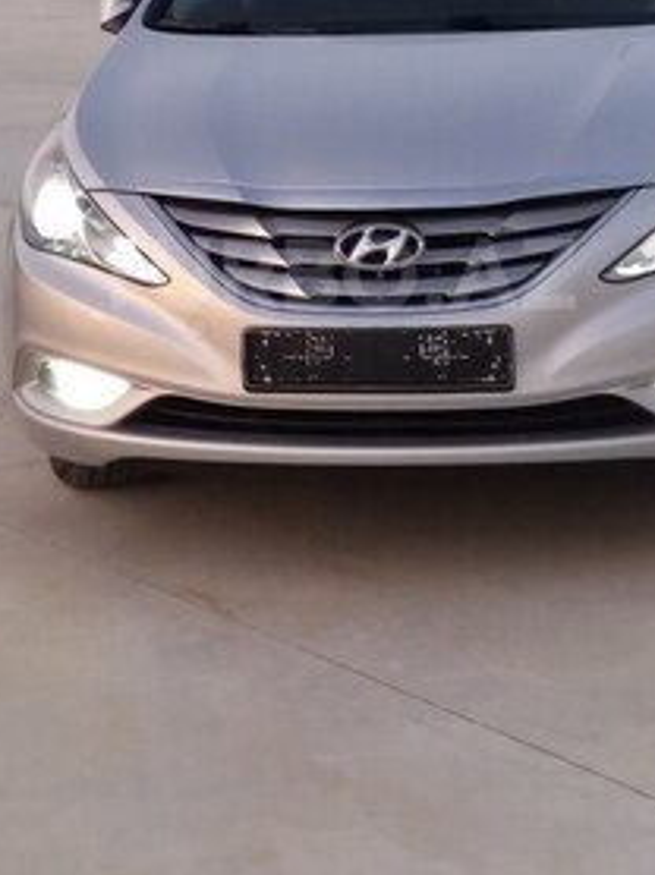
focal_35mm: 50
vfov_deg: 37.7
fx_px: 1263
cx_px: 334
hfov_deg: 29.1
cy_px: 274
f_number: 1.9
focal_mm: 3.7
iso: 80
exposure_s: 1/100
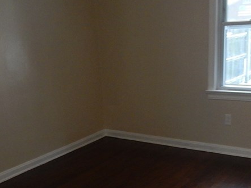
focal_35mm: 51
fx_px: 370
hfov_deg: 37.5
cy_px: 149
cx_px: 118
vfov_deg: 28.0
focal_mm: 4
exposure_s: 1/25
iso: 400
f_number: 3
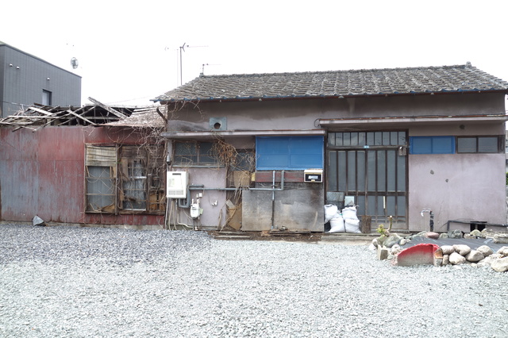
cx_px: 254
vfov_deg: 41.1
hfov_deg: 58.7
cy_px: 169
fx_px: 451
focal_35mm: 32
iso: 80
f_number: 5
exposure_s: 1/125
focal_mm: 11.75
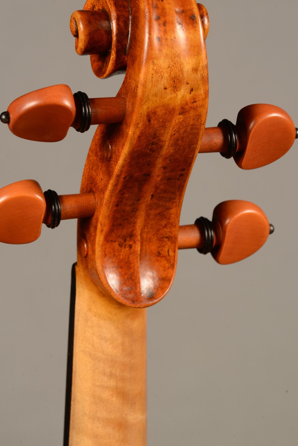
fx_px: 1798
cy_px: 145
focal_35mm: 145
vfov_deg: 14.1
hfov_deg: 9.5
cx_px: 137
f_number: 22
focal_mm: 105
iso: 100
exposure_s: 1/1.3
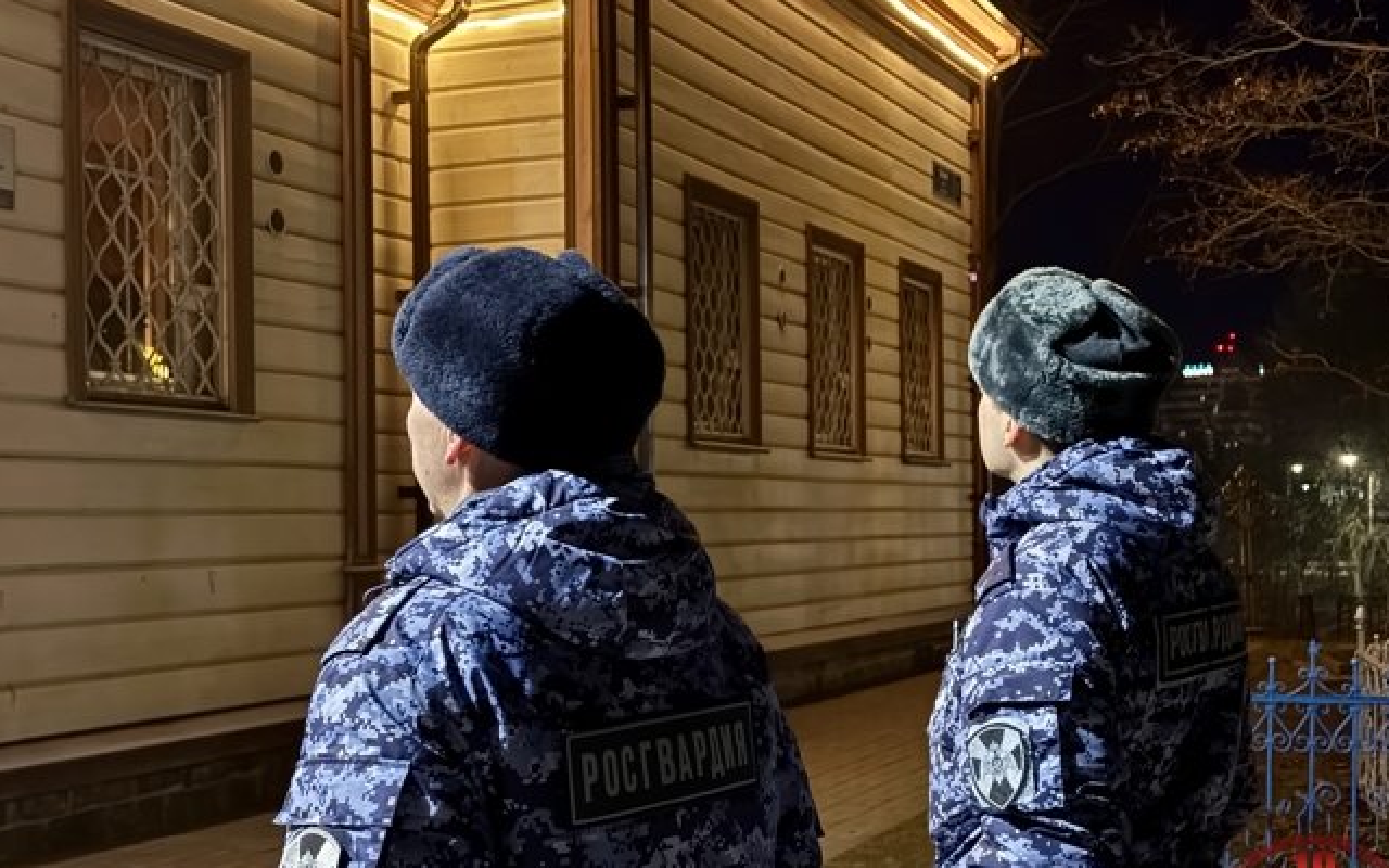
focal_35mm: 53
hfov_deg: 38.2
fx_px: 2006
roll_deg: +0.6
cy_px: 508
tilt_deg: -0.7
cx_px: 702
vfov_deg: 24.4
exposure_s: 1/14
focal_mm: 6.76
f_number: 1.78
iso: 640
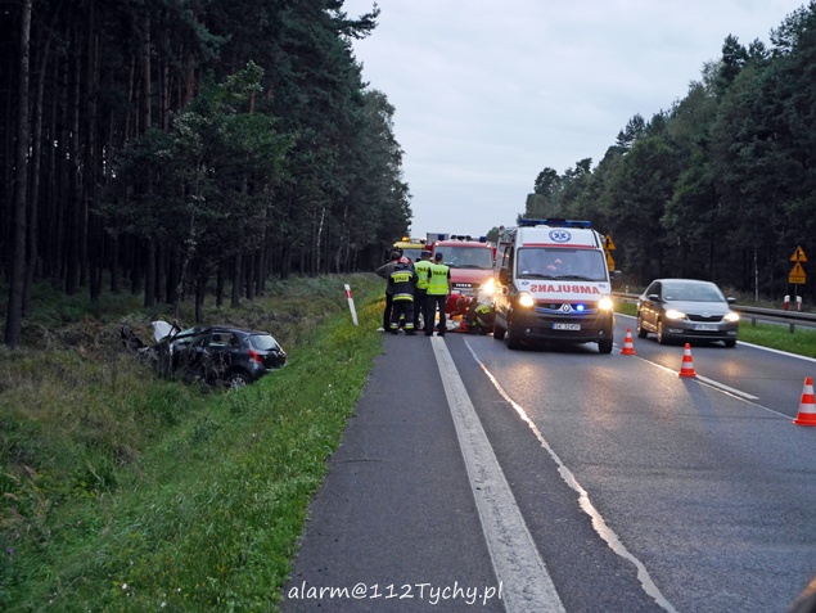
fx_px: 1415
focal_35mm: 60
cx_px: 408
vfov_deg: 24.4
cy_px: 306
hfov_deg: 32.2
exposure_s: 1/60
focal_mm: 30
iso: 1600
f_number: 5.4
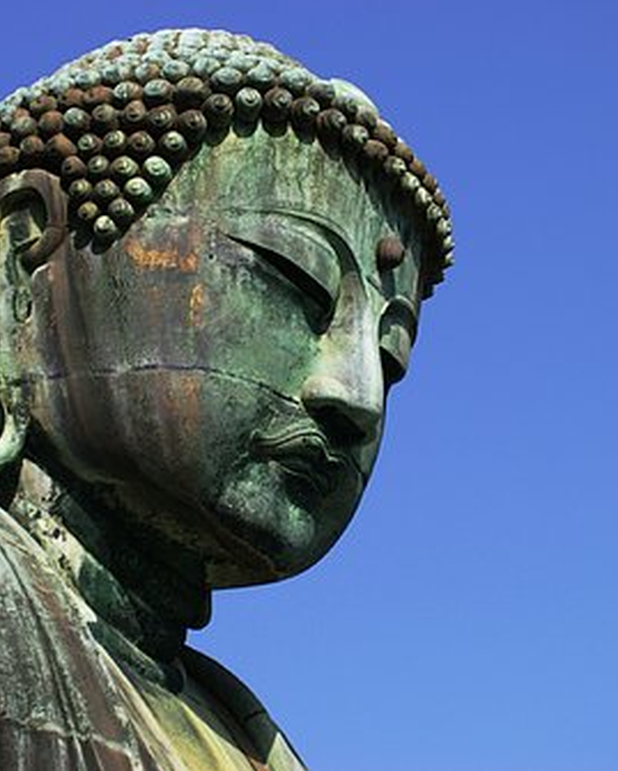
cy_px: 386
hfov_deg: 14.4
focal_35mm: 107
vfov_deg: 17.9
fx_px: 2445
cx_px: 253
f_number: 5.6
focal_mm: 50
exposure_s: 1/1000
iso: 200
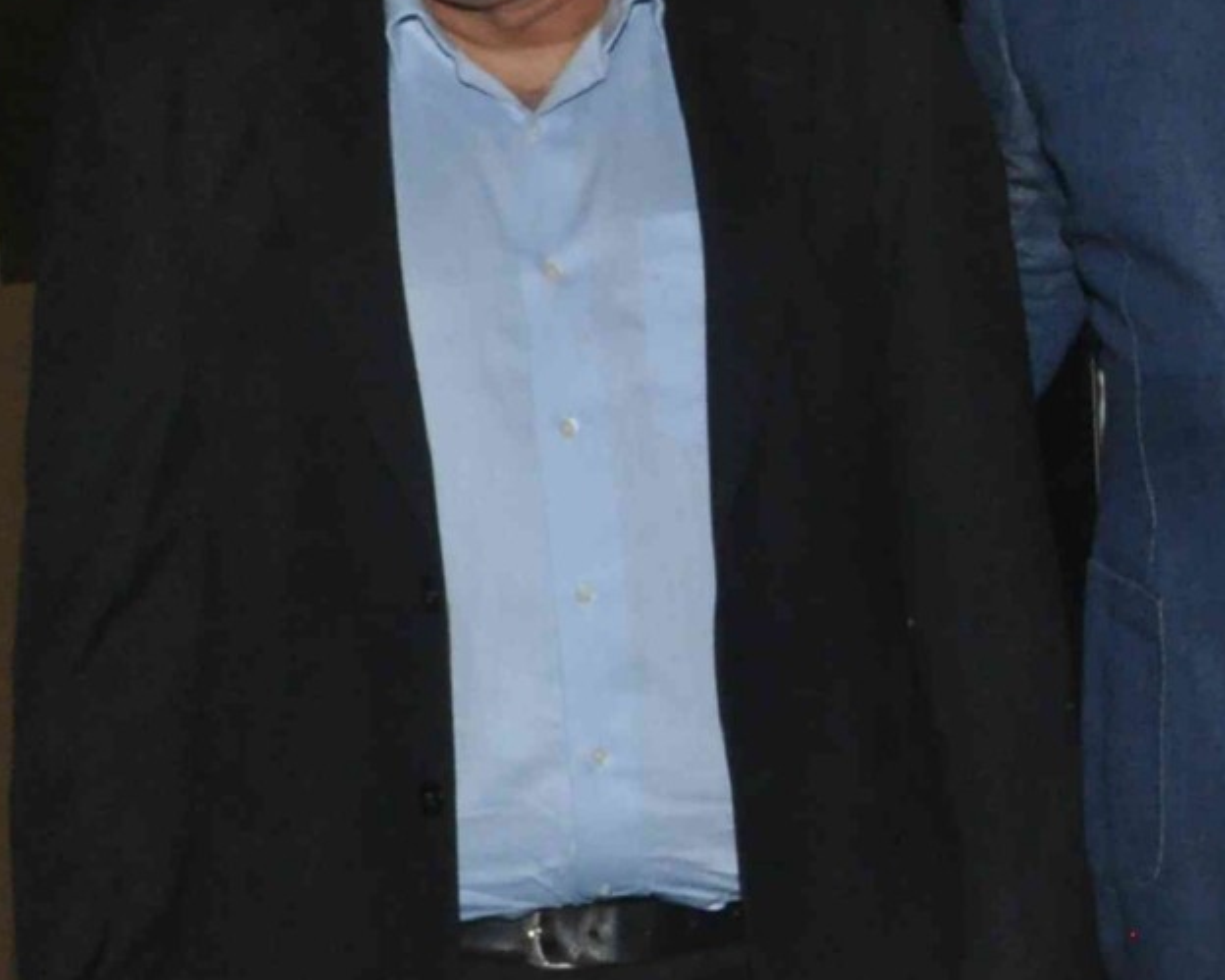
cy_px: 414
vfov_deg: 13.8
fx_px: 4060
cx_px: 1635
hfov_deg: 16.2
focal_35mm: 112
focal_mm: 22
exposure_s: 1/250
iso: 1000
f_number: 10
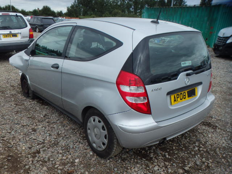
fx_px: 228
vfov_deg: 41.8
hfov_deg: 54.0
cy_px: 87
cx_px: 116
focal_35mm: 34
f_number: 4.4
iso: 125
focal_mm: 6.1
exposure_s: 1/320
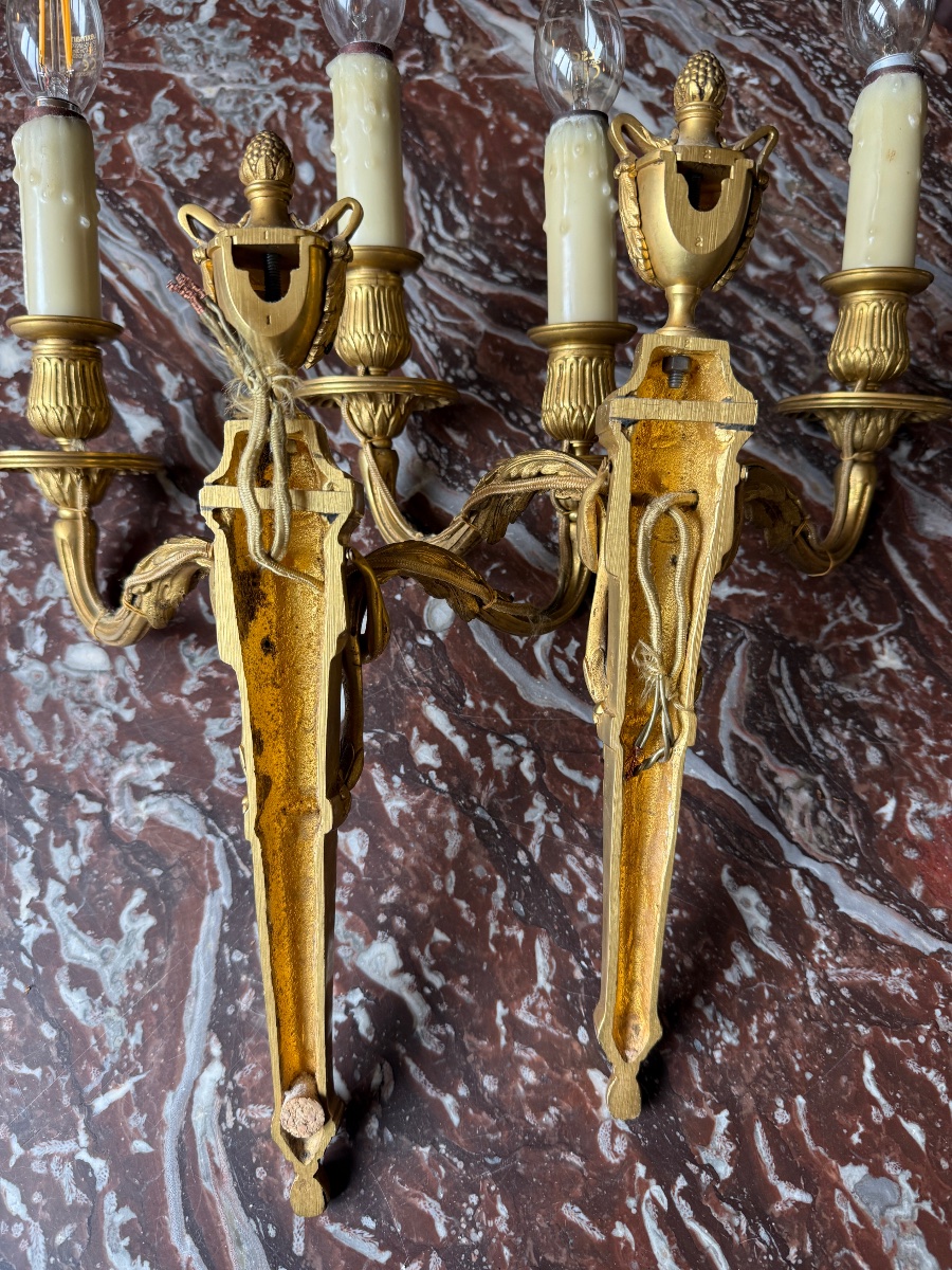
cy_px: 635
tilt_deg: -68.0
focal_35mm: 24
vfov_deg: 71.6
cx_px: 476
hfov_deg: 56.8
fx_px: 880
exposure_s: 1/50
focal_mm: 6.76
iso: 125
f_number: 1.78
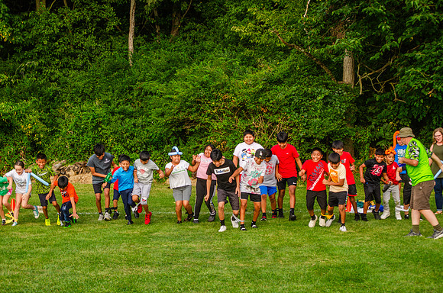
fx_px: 1013
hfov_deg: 24.7
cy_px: 146
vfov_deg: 16.5
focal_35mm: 82
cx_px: 222
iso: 200
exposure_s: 1/200
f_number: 7.1
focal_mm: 55
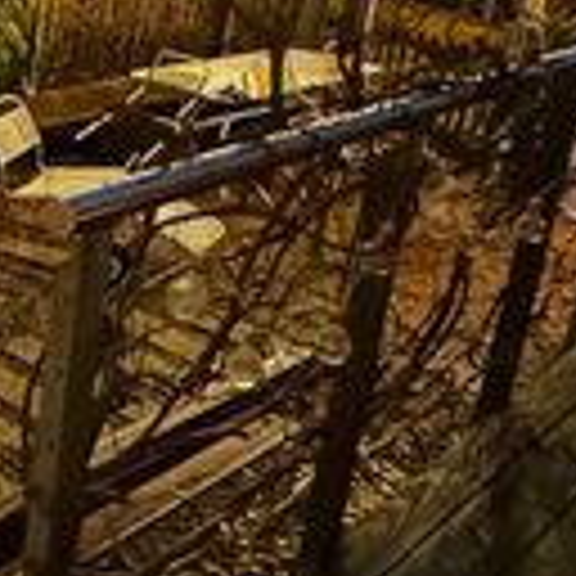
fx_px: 1092
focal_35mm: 58
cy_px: 144
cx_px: -135
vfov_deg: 29.1
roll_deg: -3.2
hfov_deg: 26.0
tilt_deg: -17.4
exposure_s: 1/8
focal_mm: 2.22
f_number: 2.2
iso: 2500
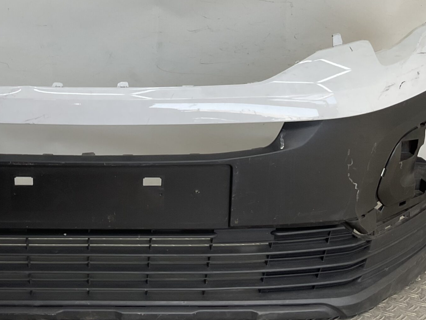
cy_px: 83
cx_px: 88
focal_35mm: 55
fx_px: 677
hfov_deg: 33.9
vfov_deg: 26.2
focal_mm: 3
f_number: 1.8
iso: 16
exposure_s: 1/239
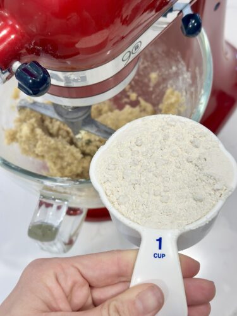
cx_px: 118
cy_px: 158
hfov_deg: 30.3
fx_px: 438
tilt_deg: -67.2
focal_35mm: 48
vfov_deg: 39.7
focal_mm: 6.86
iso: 80
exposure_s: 1/120
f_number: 1.78
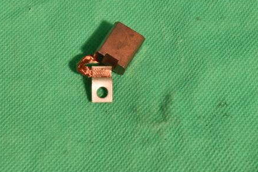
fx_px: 731
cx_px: 125
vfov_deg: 13.4
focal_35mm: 102
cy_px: 63
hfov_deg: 20.0
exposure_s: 1/80
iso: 2000
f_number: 14
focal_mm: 50
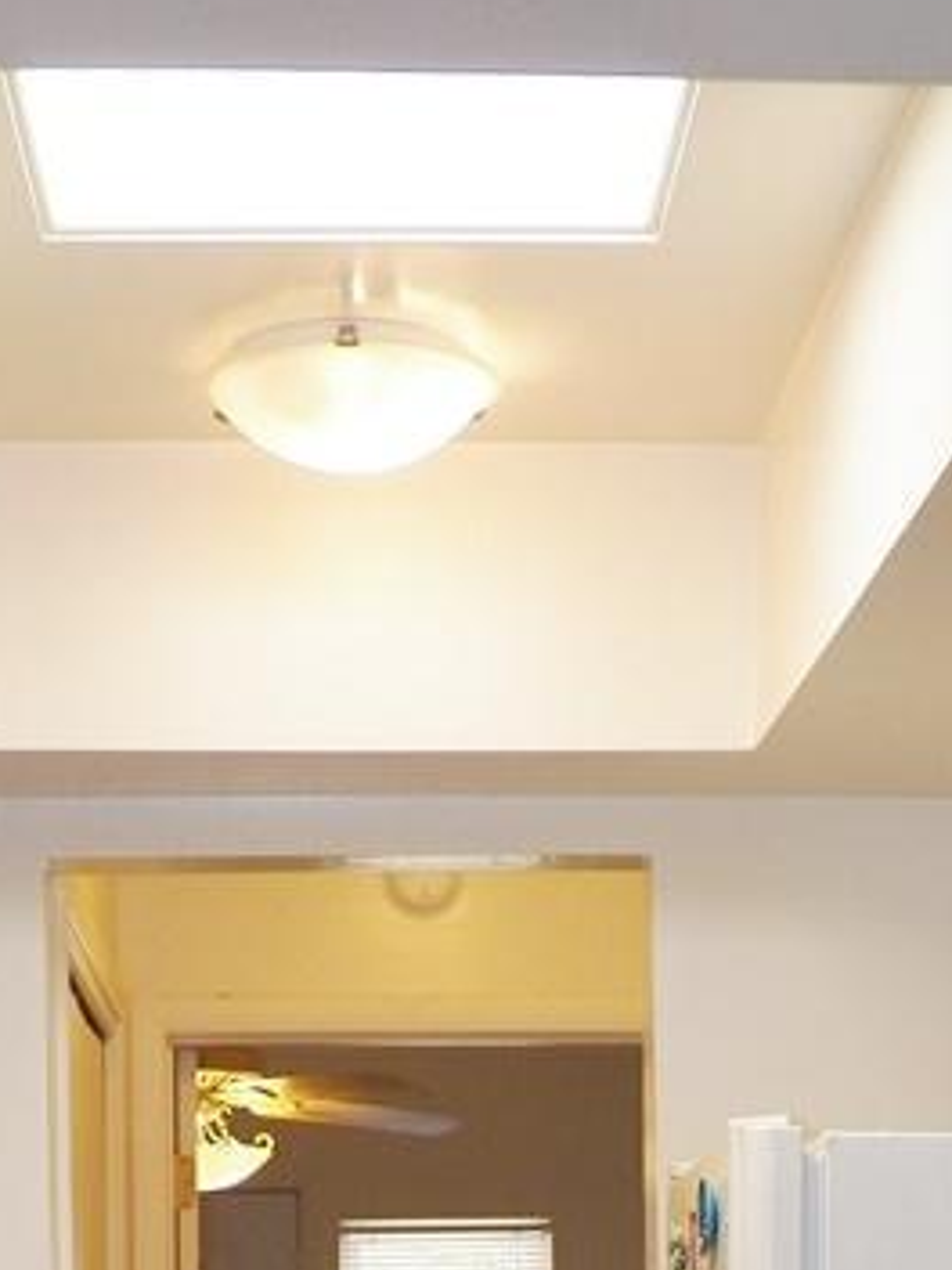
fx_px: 3227
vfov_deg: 20.0
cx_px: 465
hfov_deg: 16.8
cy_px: 1746
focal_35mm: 88
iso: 125
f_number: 2.8
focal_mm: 5.5
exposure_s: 1/80
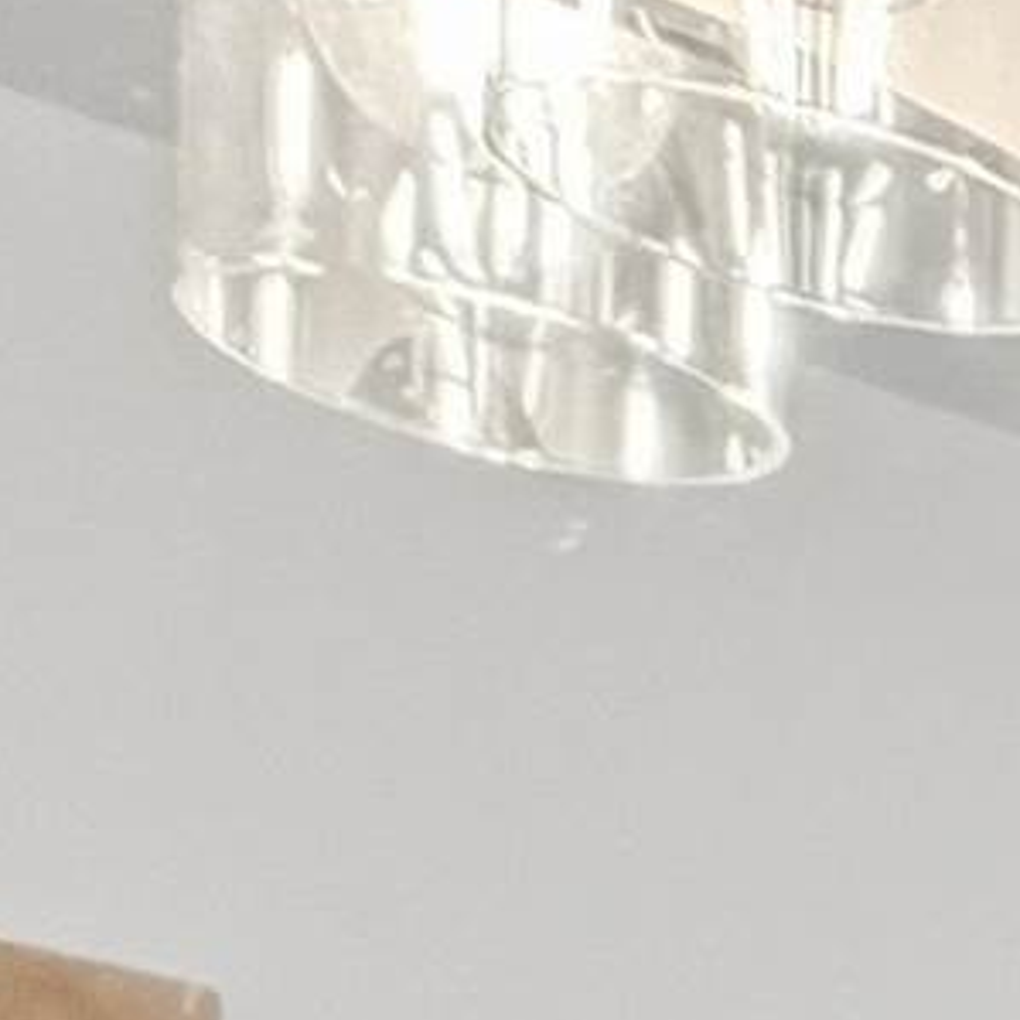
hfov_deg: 7.1
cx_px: 4653
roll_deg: +1.5
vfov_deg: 10.7
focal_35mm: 127
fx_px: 4234
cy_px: 2794
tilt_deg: -2.7
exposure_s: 1/103
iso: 320
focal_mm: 2.2
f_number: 2.2
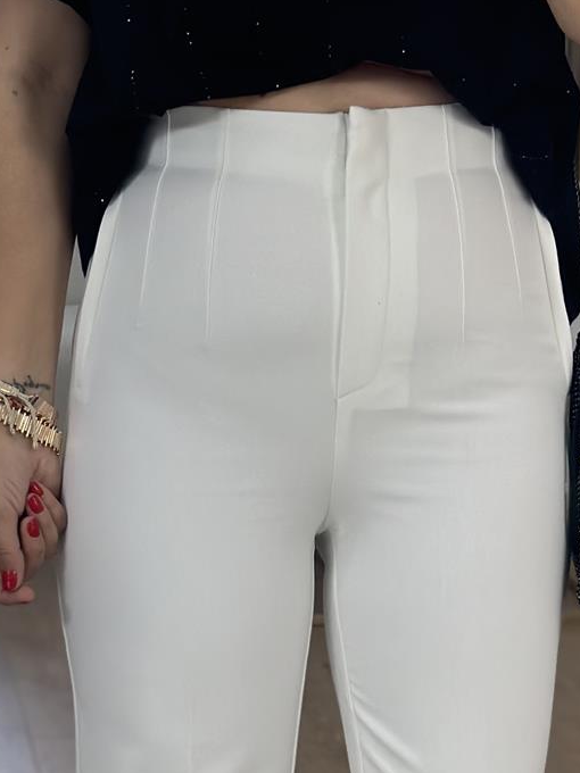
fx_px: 2524
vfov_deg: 16.8
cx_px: 303
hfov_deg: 13.1
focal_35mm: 113
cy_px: 870
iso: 80
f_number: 1.78
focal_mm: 6.86
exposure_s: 1/604
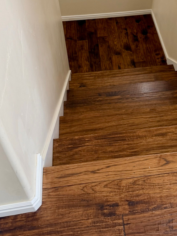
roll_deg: -0.2
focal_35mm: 46
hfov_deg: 31.2
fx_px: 314
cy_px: 41
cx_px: 122
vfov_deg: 39.3
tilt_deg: -43.8
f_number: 1.78
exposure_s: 1/60
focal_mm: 6.76
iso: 160
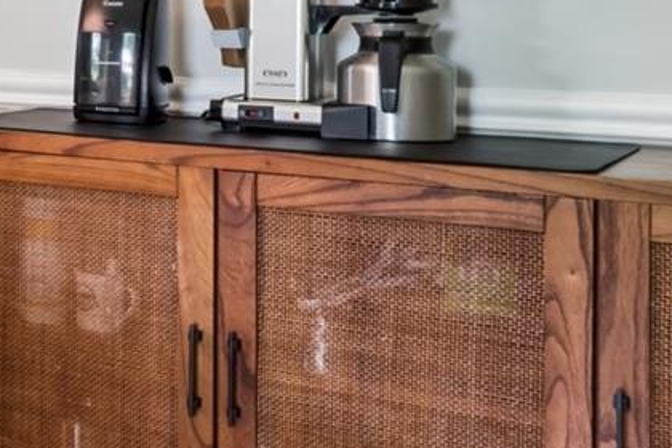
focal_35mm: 82
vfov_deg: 16.3
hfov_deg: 16.6
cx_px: -766
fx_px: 1529
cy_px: 2
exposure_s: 1
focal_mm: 16.8
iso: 100
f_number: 13
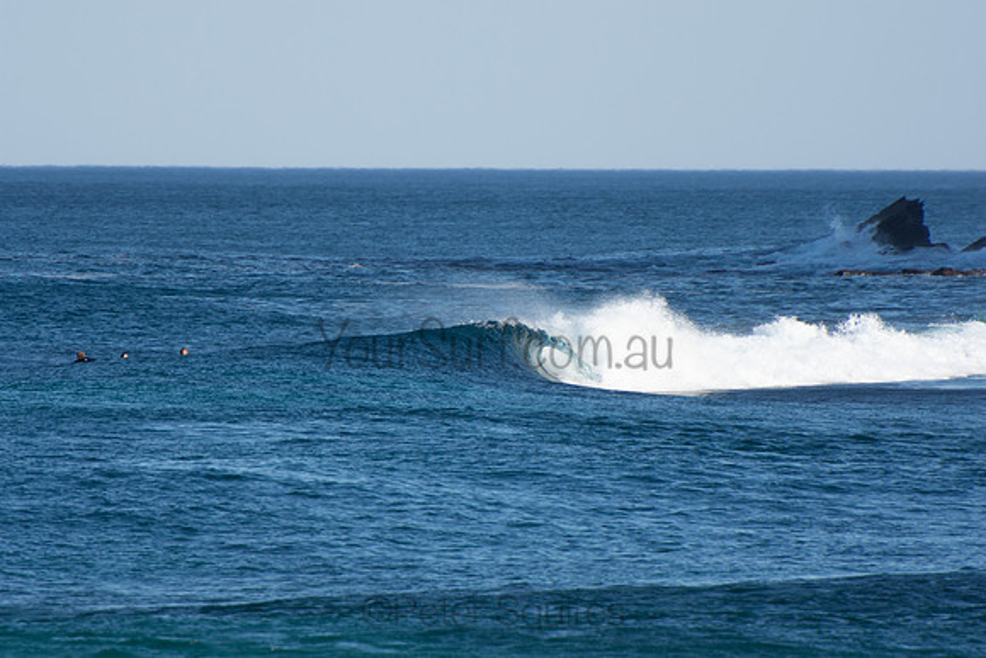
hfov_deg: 3.4
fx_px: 16436
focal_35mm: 600
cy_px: 329
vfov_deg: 2.3
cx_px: 493
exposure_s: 1/1250
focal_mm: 400
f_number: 5.6
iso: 280
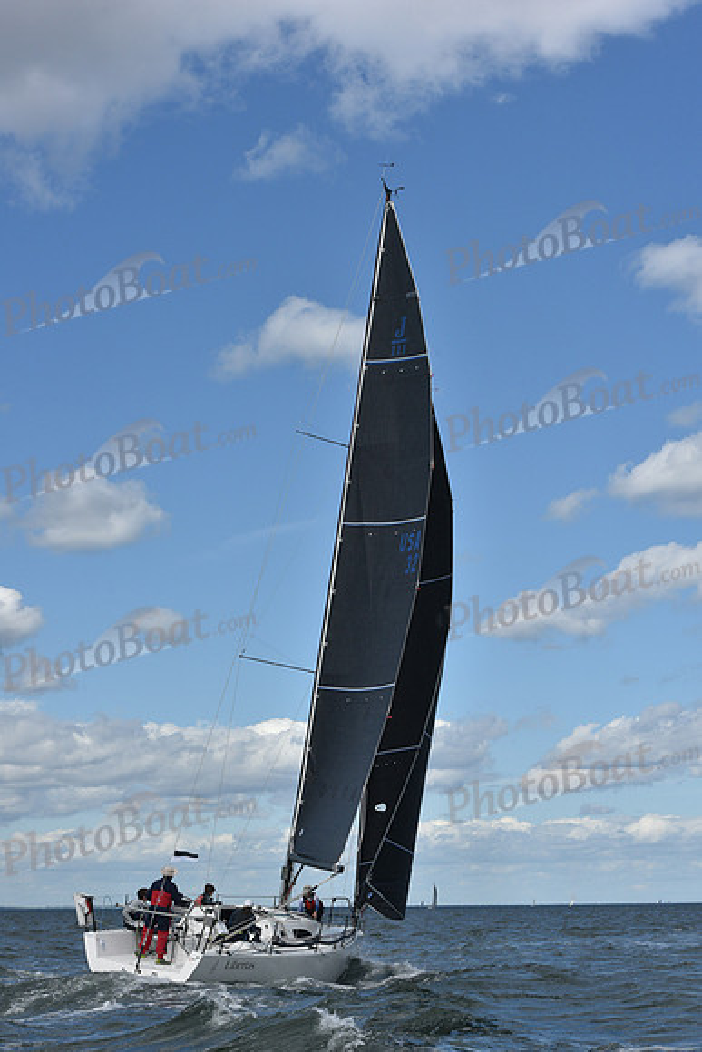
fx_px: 2046
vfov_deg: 28.8
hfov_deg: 19.5
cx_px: 351
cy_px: 526
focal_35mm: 70
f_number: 11
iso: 320
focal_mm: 70
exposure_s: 1/1000
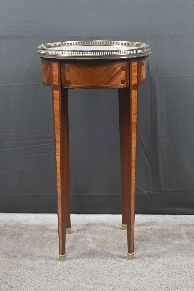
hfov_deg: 30.5
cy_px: 146
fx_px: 355
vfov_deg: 44.5
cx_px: 97
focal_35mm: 44
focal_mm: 44
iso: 5000
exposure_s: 1/125
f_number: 6
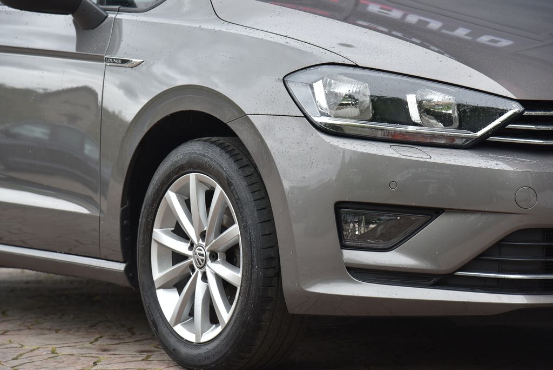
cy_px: 185
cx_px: 276
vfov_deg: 11.4
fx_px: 1844
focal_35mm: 120
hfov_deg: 17.1
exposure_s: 1/125
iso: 500
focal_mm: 120
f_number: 5.6
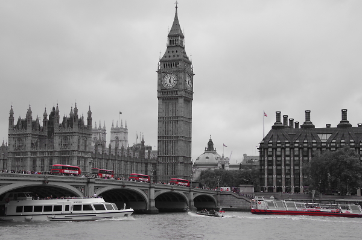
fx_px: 793
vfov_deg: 17.2
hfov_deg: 25.7
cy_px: 120
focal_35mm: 79
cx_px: 181
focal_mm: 53
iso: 400
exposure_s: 1/200
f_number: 11
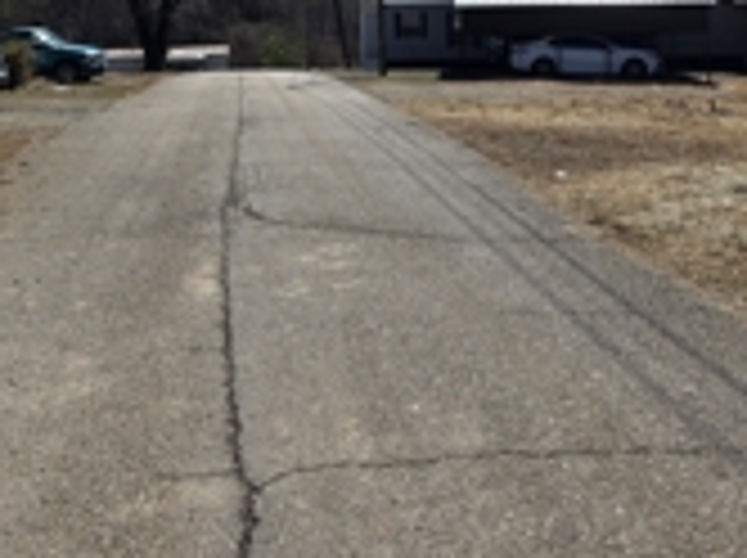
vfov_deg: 27.0
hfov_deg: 37.1
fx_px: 1099
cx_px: 250
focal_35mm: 51
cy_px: 7
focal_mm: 6.3
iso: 64
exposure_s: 1/7944
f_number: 1.7
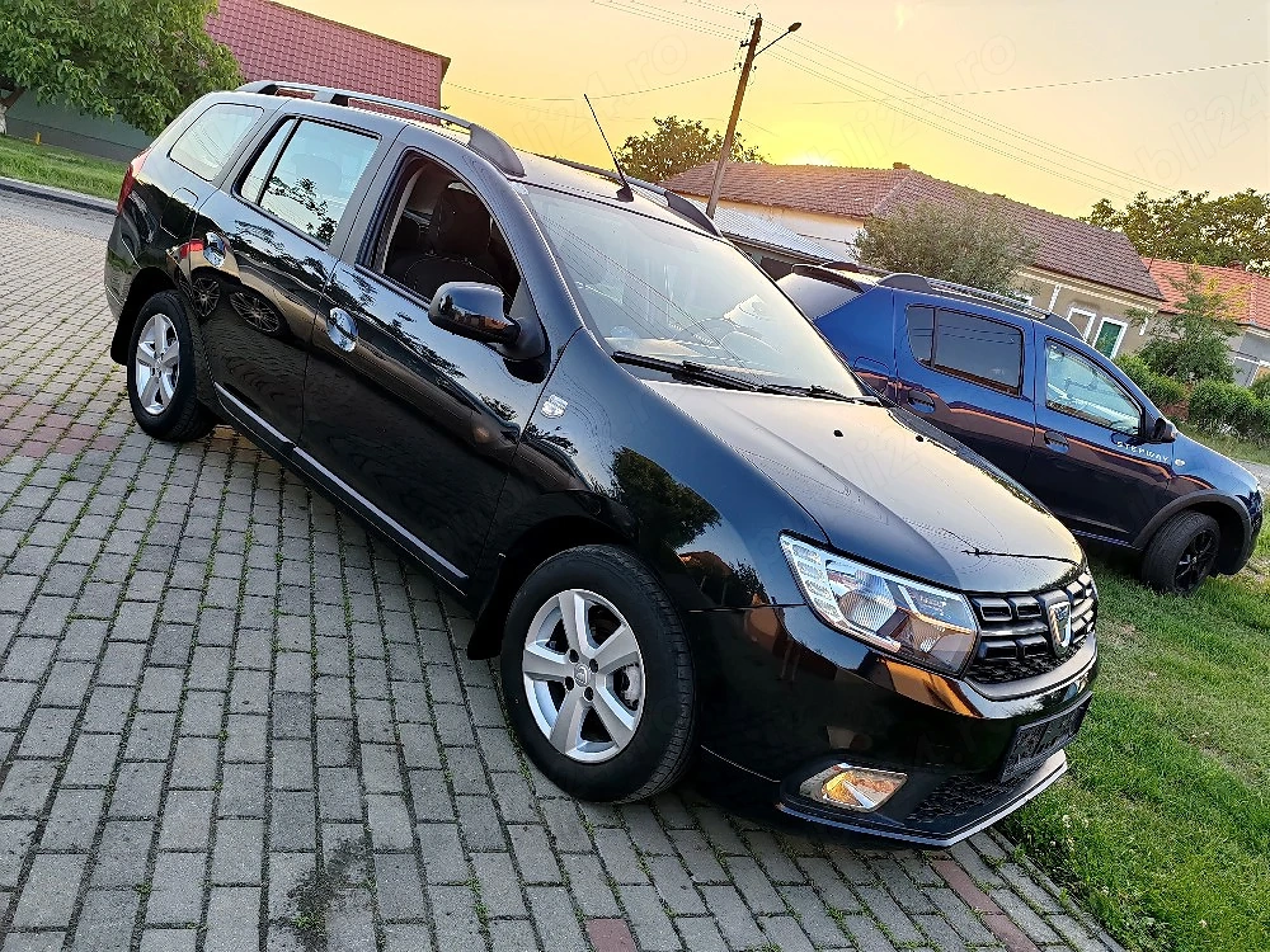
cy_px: 476
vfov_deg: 51.4
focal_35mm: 27
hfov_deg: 65.3
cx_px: 635
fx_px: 991
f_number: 1.9
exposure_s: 1/100
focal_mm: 6.12
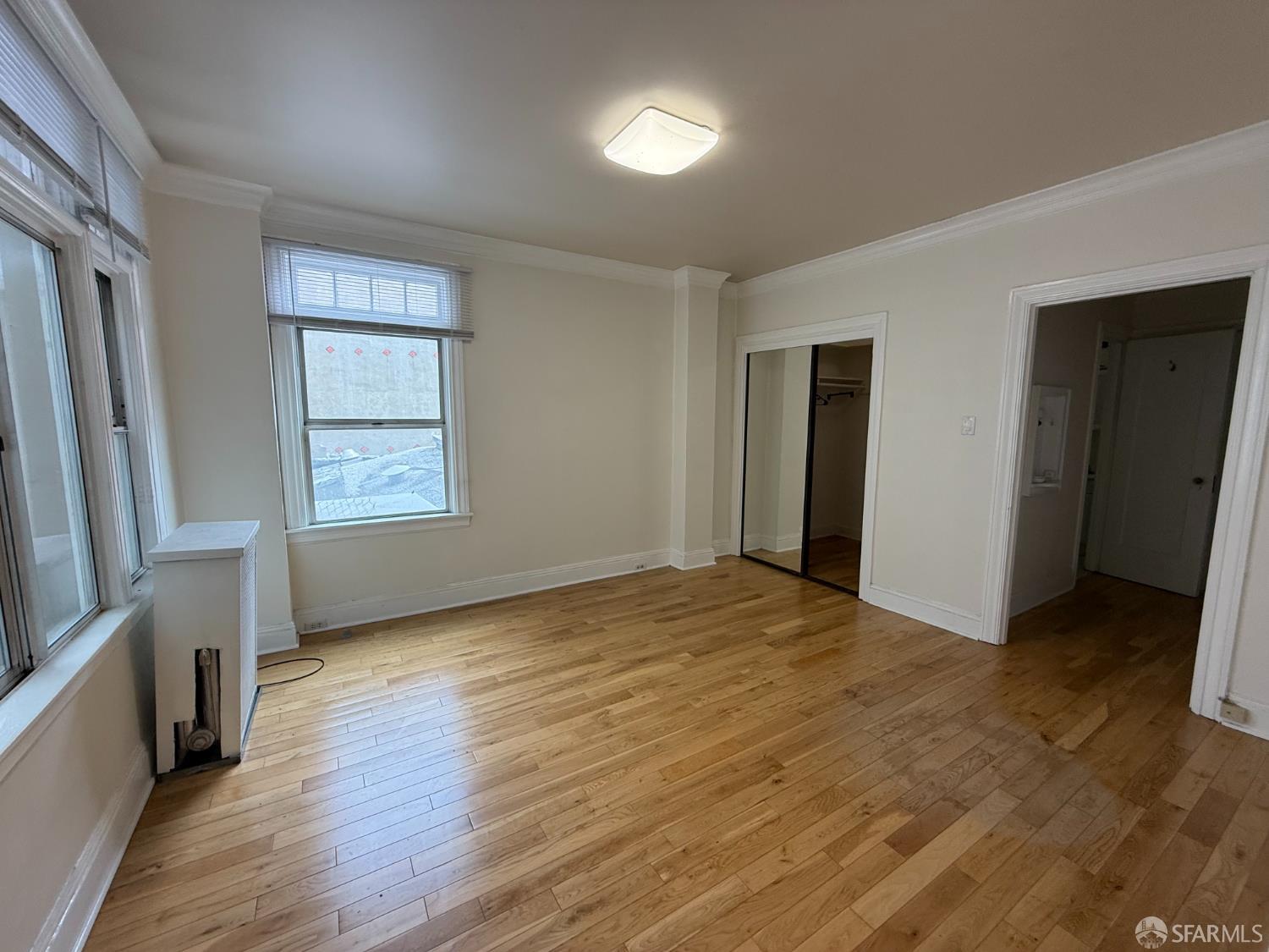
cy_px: 476
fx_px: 513
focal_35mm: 14
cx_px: 634
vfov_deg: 85.7
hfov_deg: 102.1
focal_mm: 2.22
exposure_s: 1/120
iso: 125
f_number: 2.2
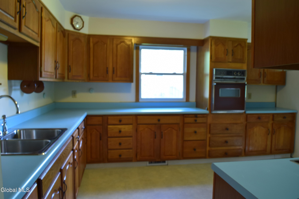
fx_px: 224
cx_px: 150
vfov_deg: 47.9
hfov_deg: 67.4
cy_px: 100
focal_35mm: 27
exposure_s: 1/20
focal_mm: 18
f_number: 6.3
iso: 400
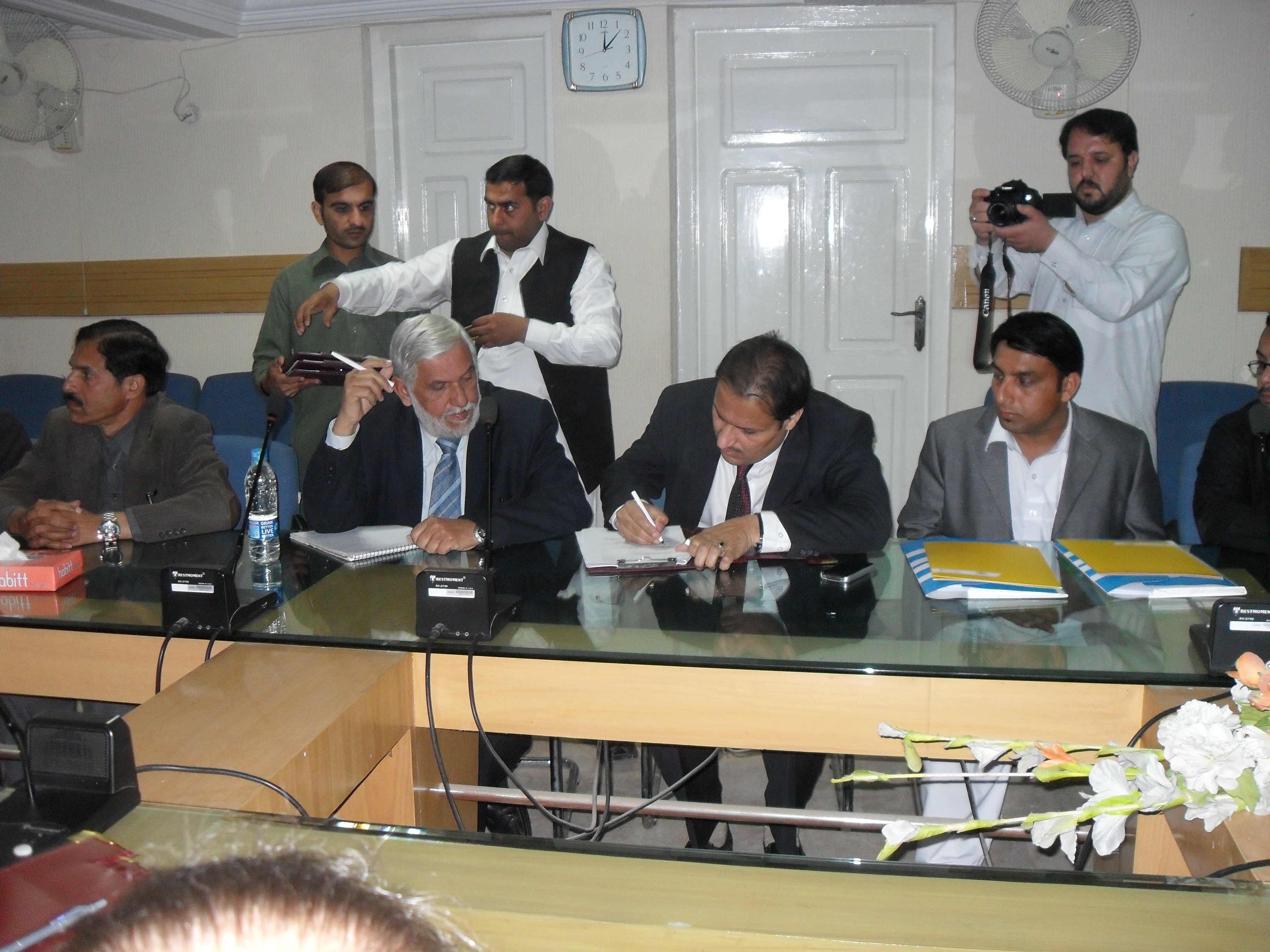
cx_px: 635
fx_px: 1284
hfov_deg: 52.6
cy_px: 476
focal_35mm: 35
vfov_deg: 40.7
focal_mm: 6.2
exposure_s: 1/45
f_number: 2.8
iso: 200
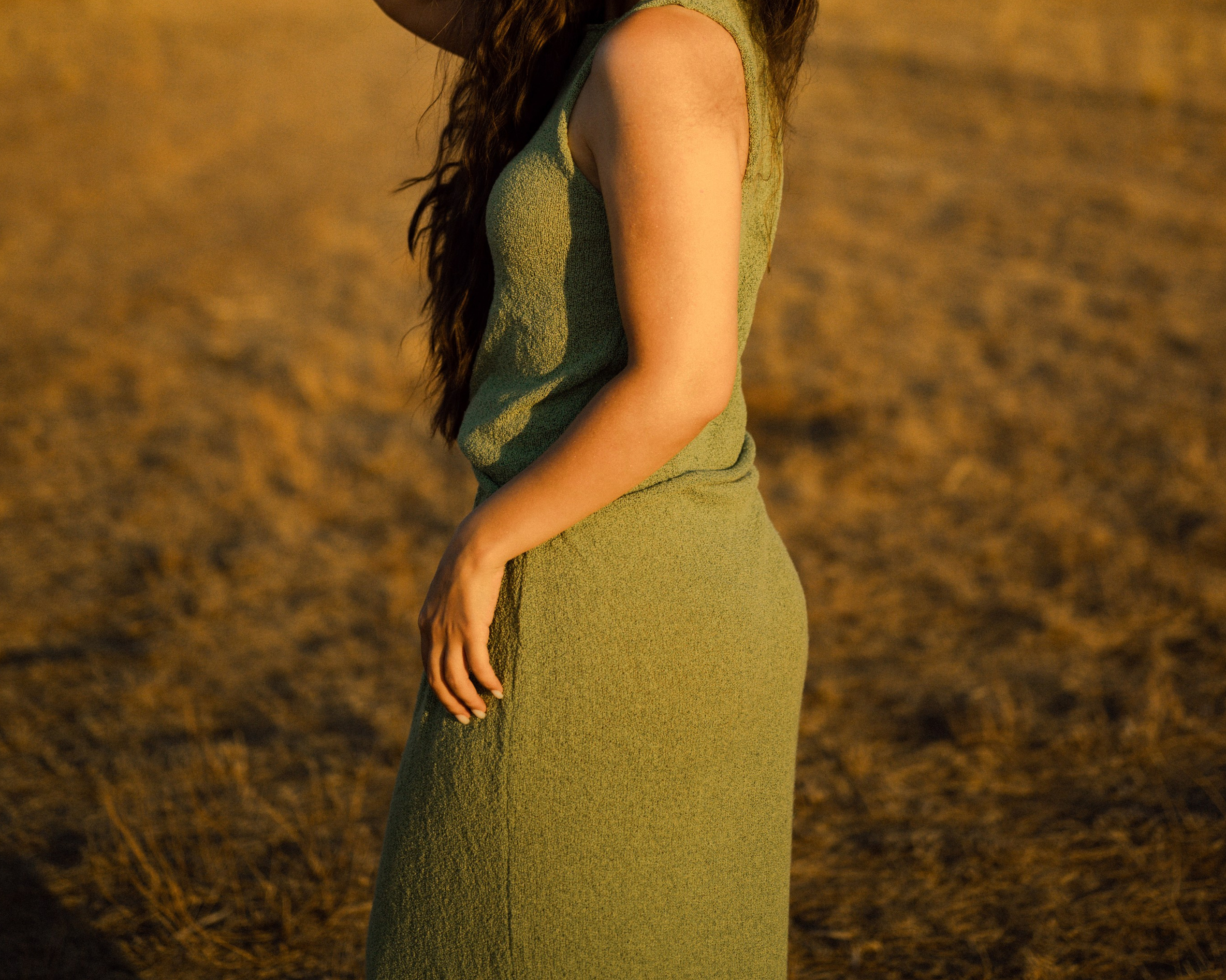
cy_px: 83
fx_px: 2576
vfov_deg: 21.1
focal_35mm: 71
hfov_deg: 26.8
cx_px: 614
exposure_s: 1/500
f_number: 1.8
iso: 100
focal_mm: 50
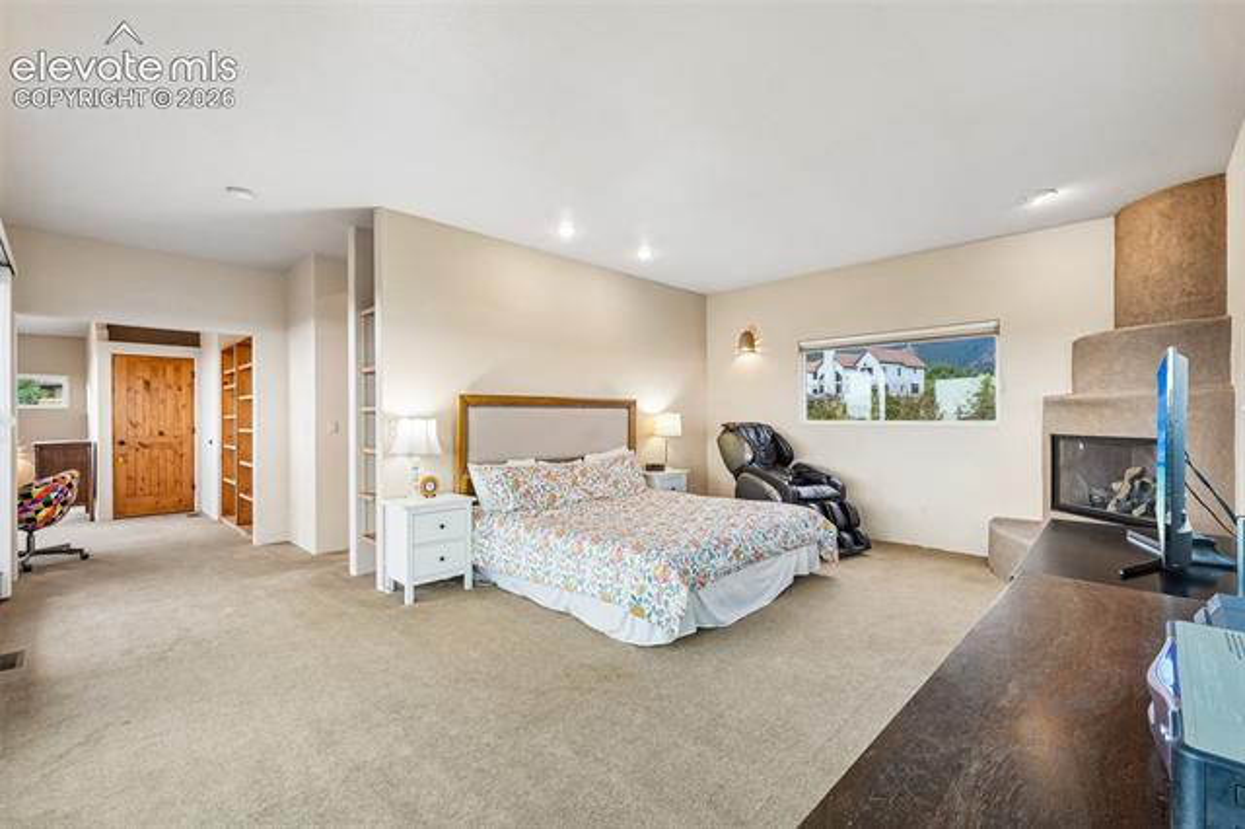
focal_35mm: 15
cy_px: 414
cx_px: 622
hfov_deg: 100.4
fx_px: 518
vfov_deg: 77.3
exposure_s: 1/30
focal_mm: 10
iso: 800
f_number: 8
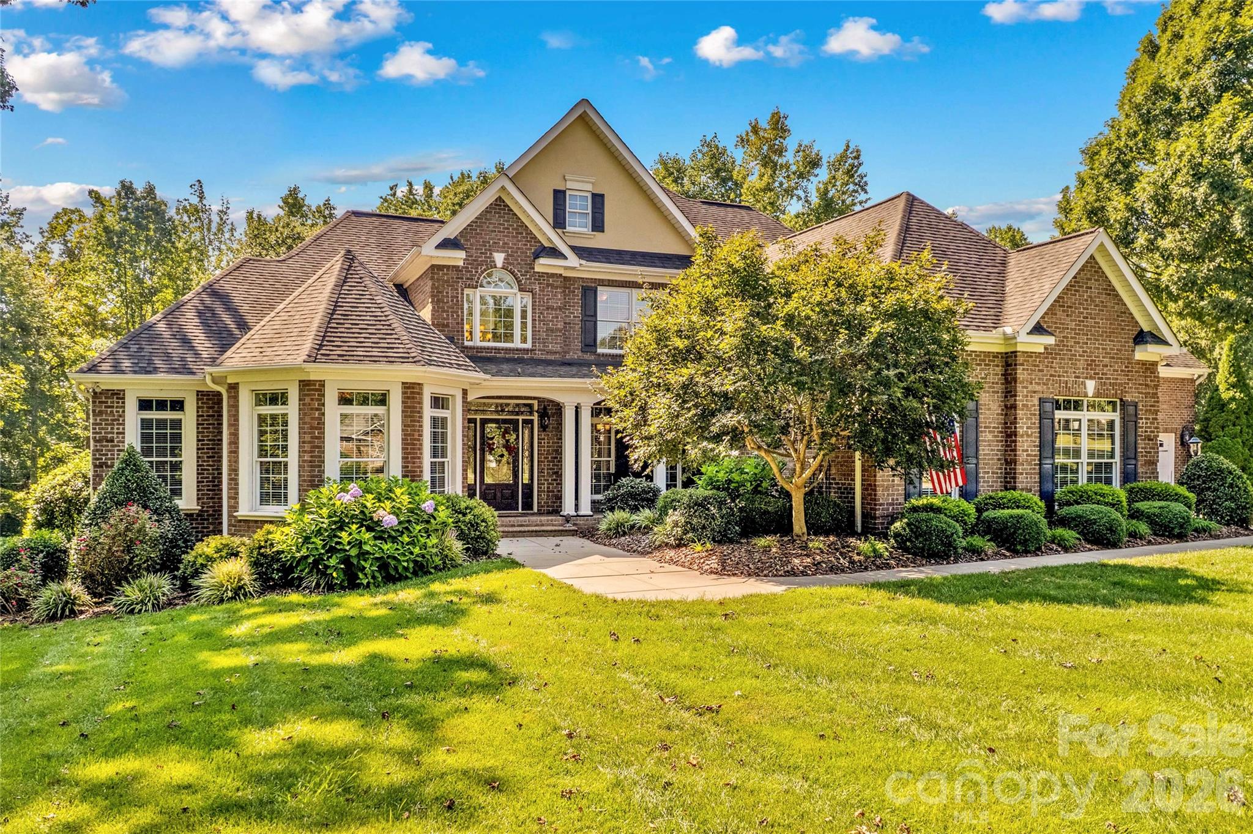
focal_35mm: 22
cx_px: 626
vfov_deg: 57.2
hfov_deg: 78.6
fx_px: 765
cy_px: 417
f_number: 2.8
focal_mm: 8.38
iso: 100
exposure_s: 1/730
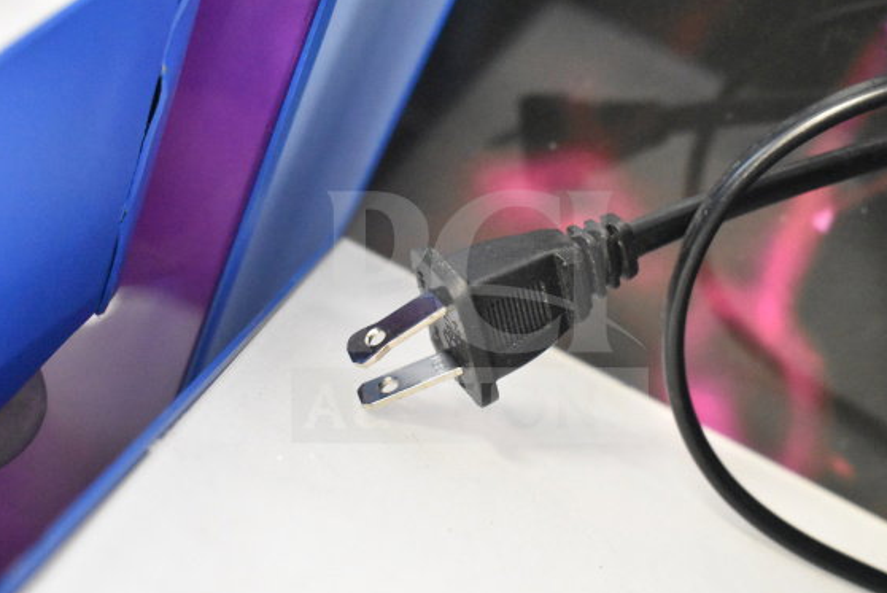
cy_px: 317
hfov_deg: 33.9
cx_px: 469
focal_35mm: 59
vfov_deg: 23.0
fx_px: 1455
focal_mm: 36
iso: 11400
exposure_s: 1/60
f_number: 4.8
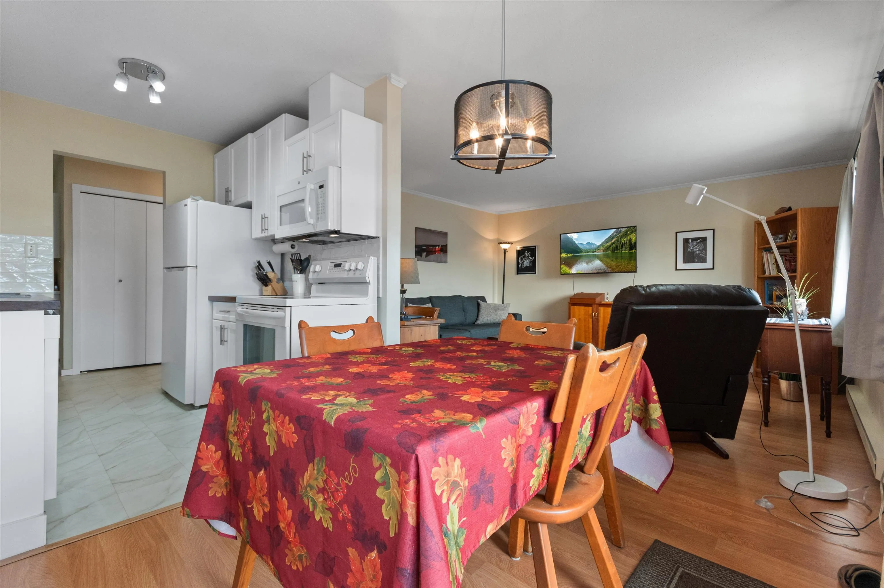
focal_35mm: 15
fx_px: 368
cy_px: 294
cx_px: 442
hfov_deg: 100.4
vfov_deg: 77.2
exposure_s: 1/40
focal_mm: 10
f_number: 7.1
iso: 320
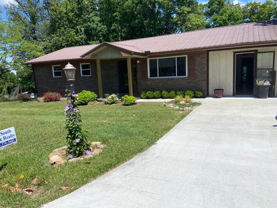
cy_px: 104
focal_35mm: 26
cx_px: 138
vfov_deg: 53.1
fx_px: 208
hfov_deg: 67.3
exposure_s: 1/3846
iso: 32
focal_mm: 4.25
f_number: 1.8
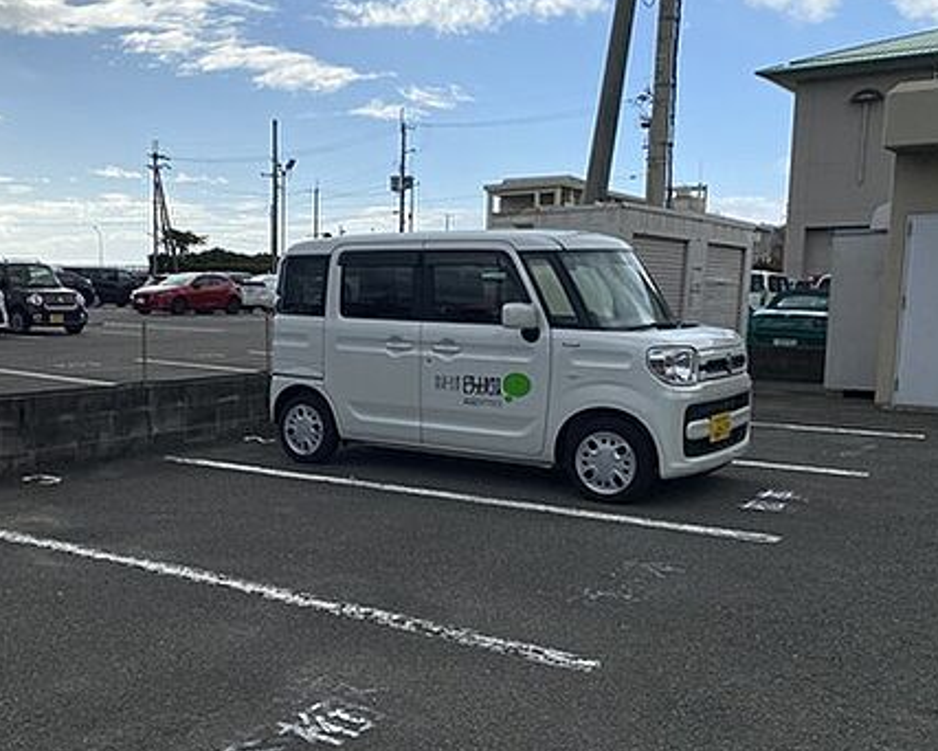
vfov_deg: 39.0
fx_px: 1055
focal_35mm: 38
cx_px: 299
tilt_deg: -9.3
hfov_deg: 47.0
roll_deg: +0.4
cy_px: 444
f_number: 1.8
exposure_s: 1/6061
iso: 32
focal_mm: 4.25
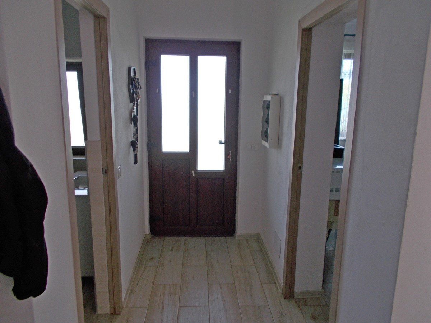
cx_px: 216
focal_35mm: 26
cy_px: 162
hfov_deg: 67.3
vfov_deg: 53.1
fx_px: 324
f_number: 3.2
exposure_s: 1/30
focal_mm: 4.6
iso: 80
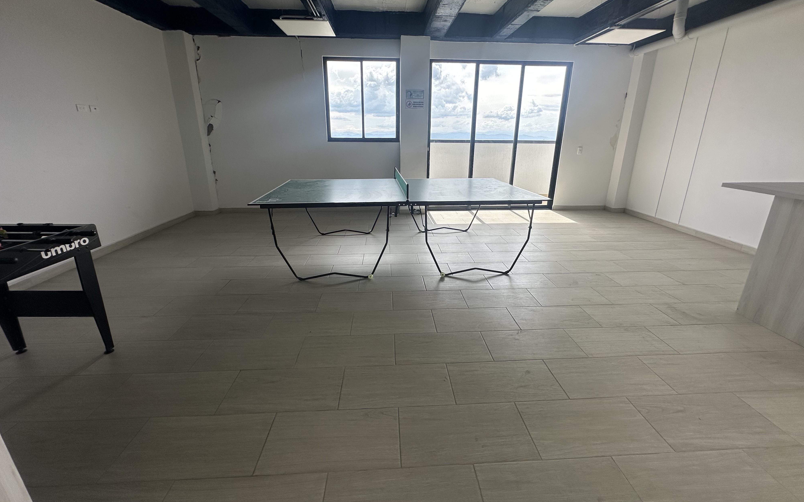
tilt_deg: -17.1
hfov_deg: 101.5
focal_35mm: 15
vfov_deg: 74.7
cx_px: 405
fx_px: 329
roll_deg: -0.8
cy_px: 231
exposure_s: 1/506
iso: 40
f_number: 2.2
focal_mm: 2.22
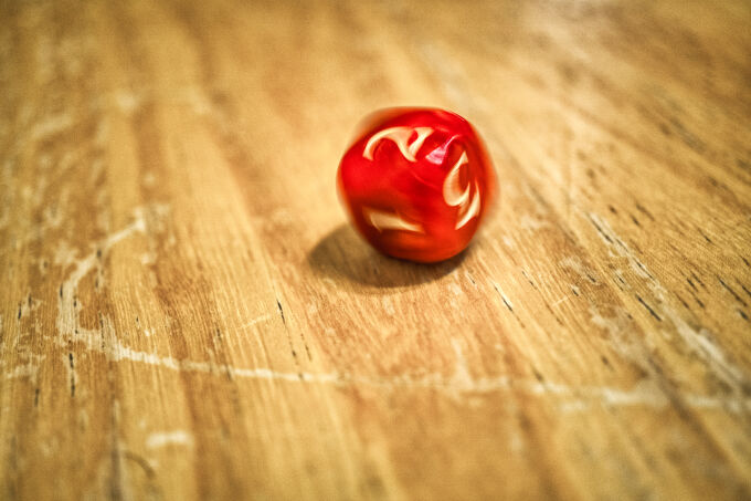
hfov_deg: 43.6
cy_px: 250
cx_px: 376
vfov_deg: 29.9
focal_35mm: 45
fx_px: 938
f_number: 4
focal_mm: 30
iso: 800
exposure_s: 1/60
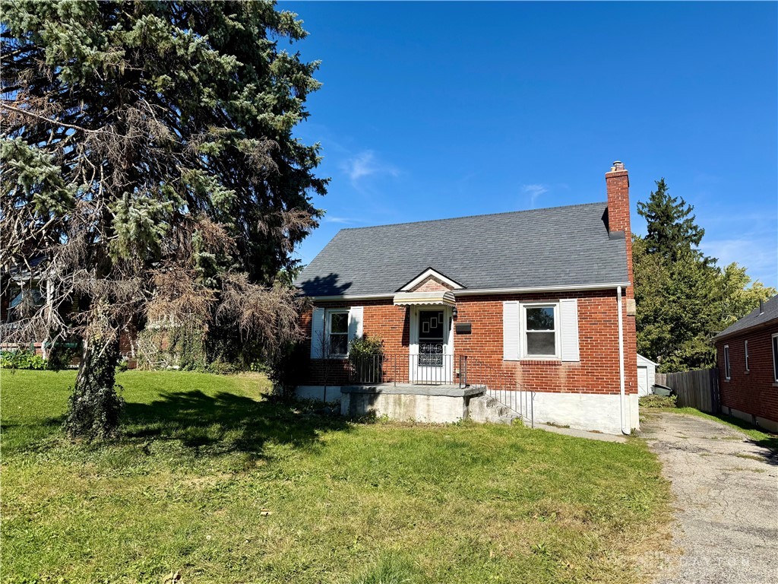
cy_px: 292
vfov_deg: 56.8
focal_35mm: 24
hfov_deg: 71.6
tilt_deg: +8.0
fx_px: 539
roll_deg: -1.4
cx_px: 389
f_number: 1.78
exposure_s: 1/4405
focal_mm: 6.76
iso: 80
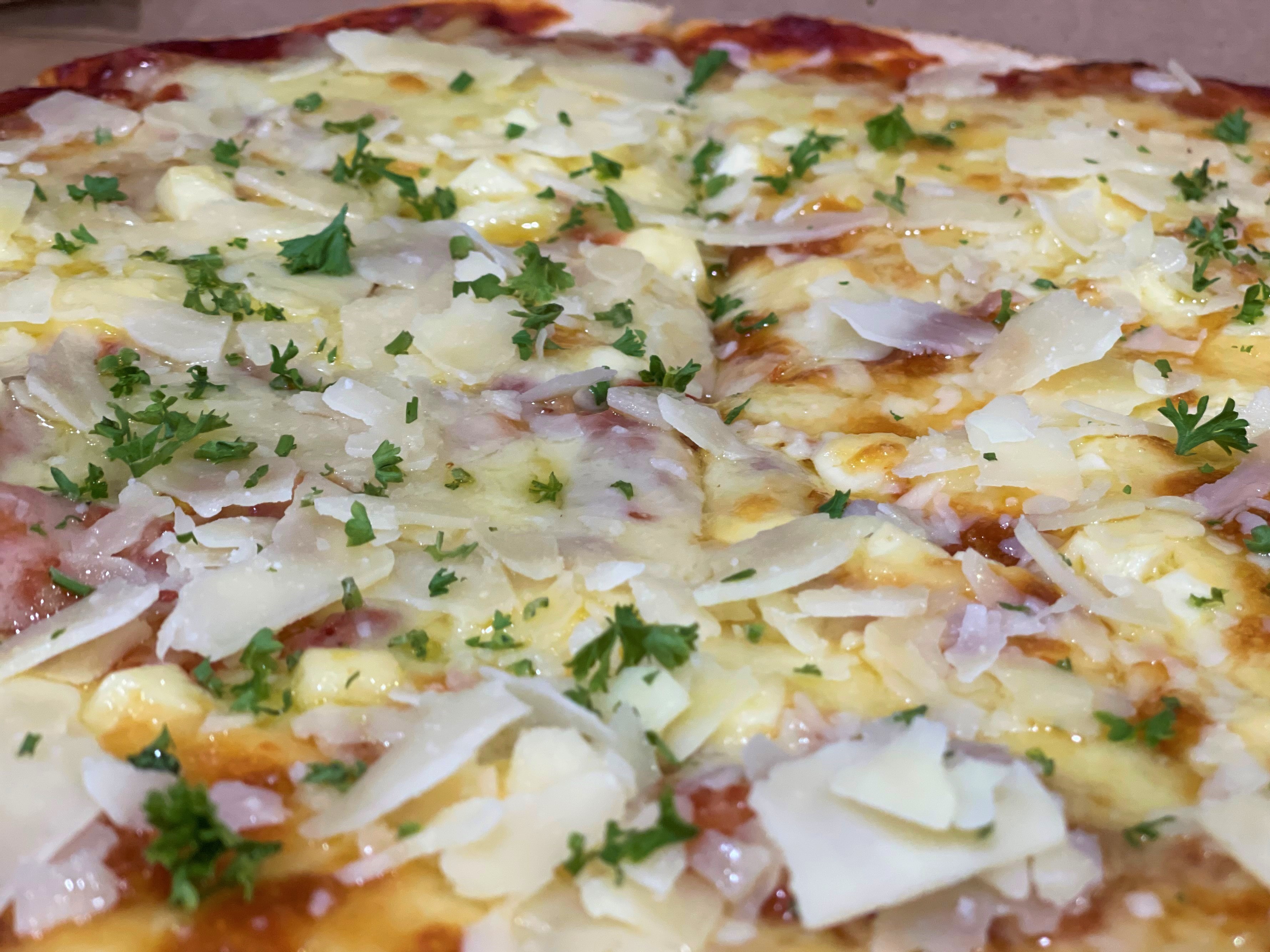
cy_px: 476
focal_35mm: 64
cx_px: 635
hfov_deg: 30.3
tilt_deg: -28.6
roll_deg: -2.2
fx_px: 2348
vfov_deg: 22.9
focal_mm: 7.5
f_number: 2.2
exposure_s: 1/50
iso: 160
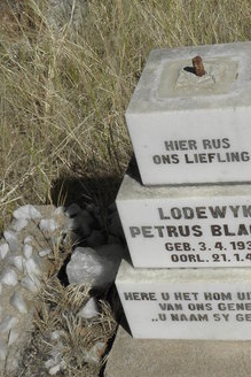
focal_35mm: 66
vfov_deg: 30.3
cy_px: 136
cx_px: 202
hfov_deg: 20.4
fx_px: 689
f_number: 5.6
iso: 64
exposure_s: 1/800
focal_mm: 4.6
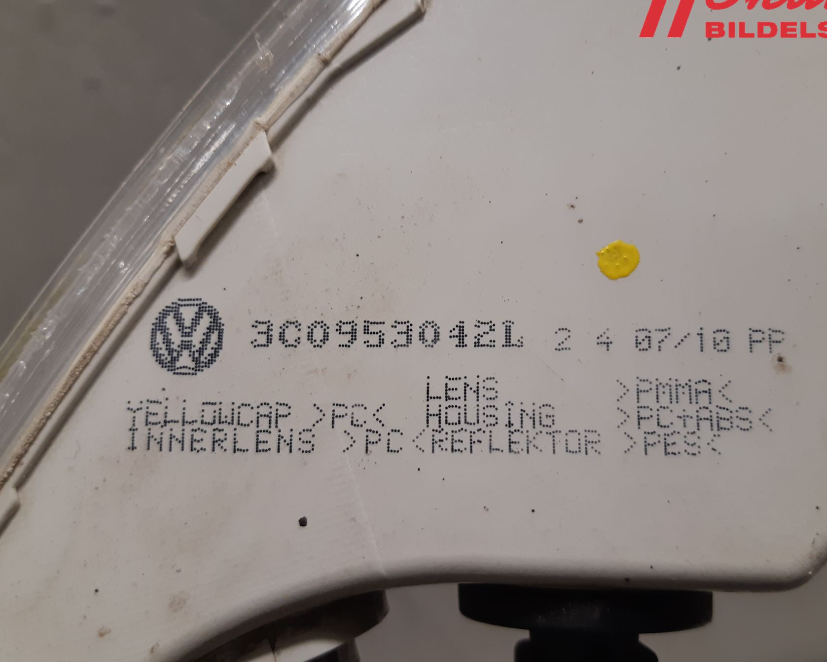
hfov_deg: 57.2
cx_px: 437
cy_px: 333
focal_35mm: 31
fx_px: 759
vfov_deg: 47.1
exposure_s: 1/50
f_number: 1.7
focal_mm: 3.93
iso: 80
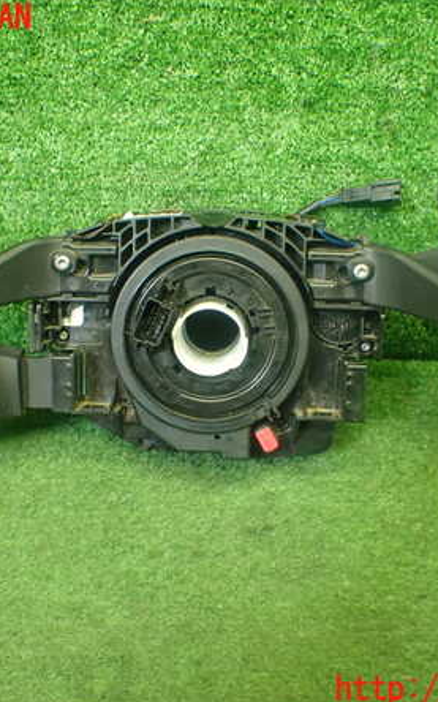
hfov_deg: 29.8
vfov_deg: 46.2
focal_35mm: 43
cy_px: 354
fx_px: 822
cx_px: 218
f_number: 2.3
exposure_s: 1/125
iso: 800
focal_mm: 5.4
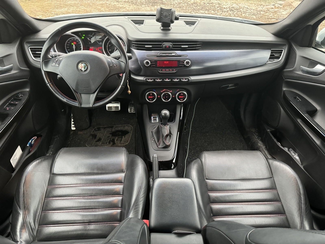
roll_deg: +0.6
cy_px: 122
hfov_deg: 71.6
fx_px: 225
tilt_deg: -36.4
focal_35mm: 24
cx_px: 162
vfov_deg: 56.8
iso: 800
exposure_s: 1/60
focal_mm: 6.86
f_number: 1.78
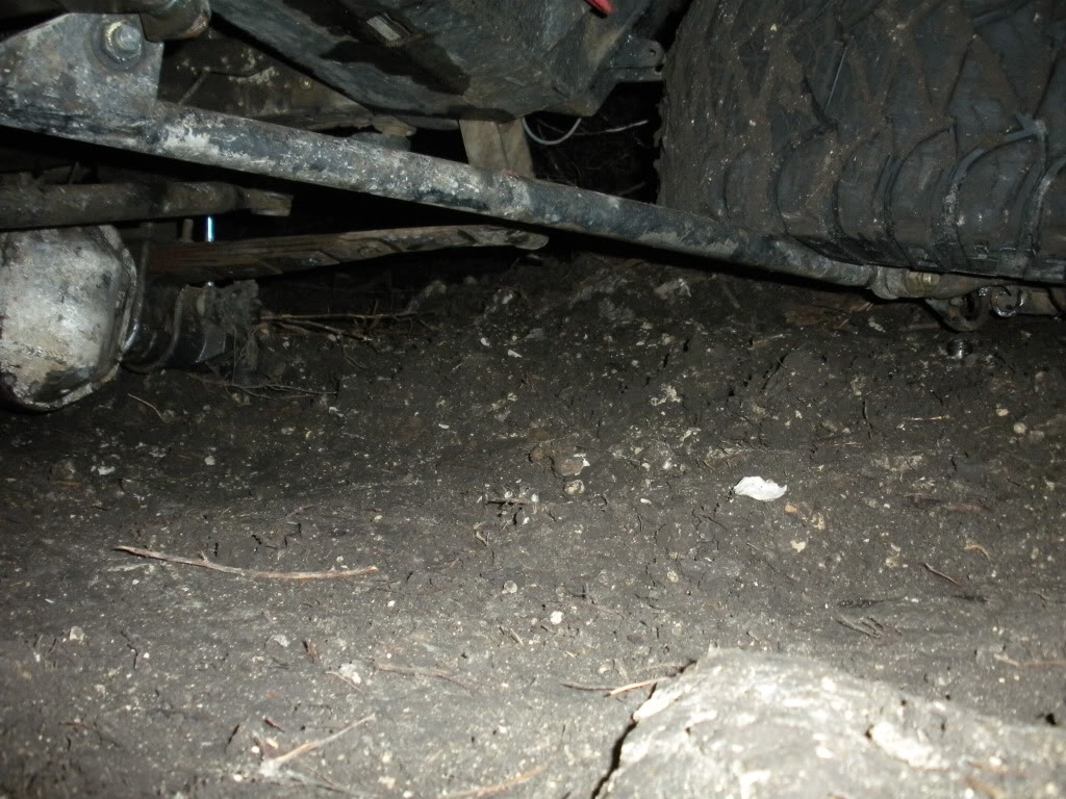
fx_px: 1078
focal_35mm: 35
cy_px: 400
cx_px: 533
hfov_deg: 52.6
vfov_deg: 40.7
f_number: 3.5
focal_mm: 6.3
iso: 400
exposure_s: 1/60
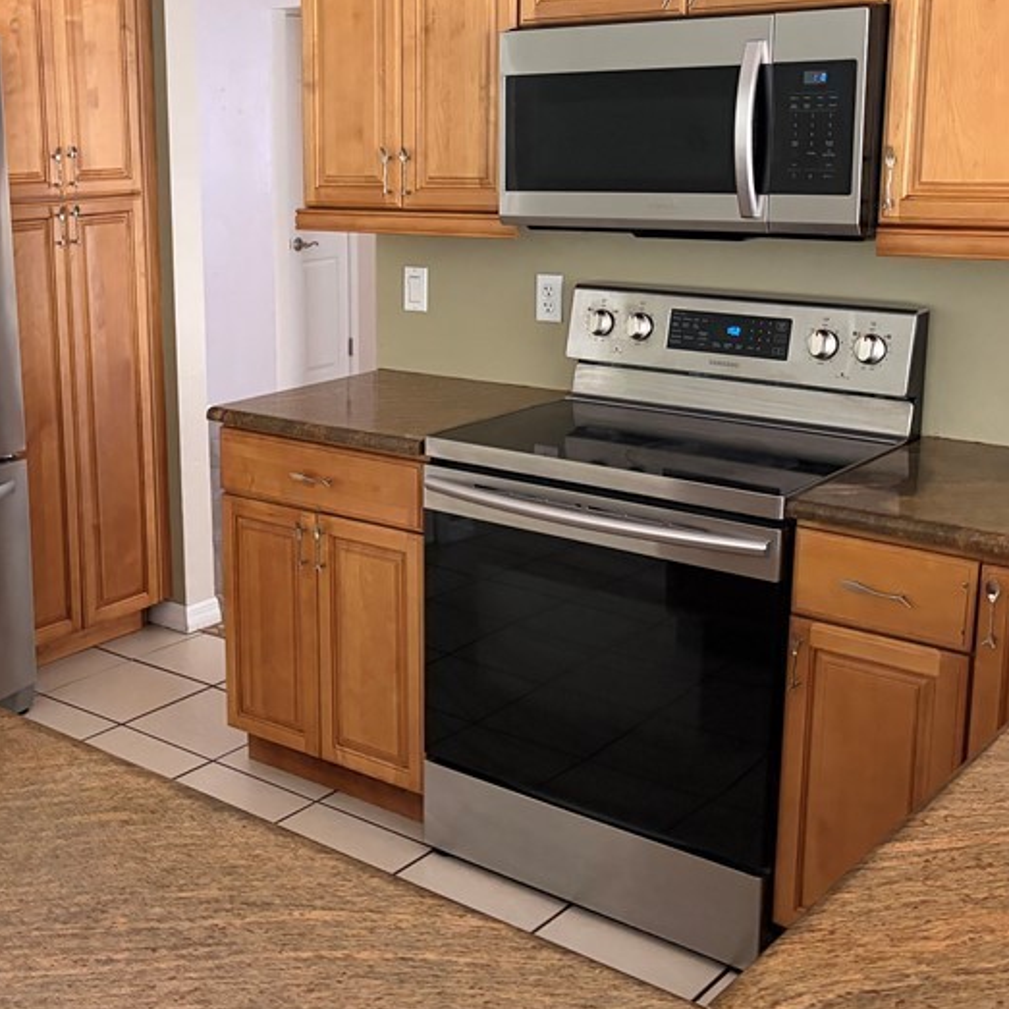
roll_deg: +4.2
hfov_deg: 36.6
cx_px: 241
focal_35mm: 45
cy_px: 411
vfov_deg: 37.4
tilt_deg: -8.0
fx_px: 1484
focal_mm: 5.96
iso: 400
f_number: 1.6
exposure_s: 1/60
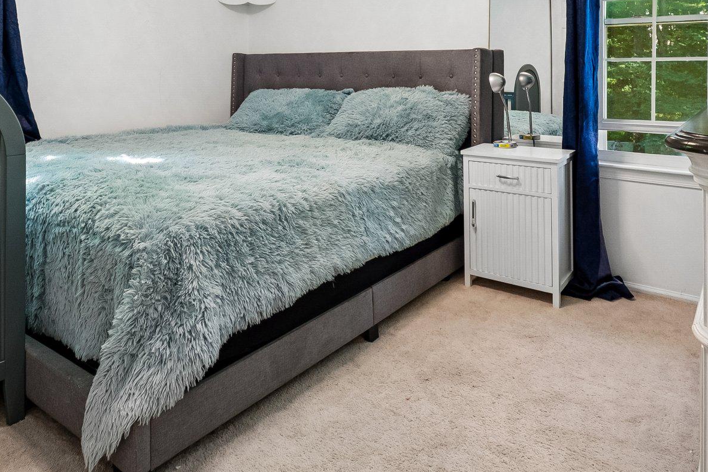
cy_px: 87
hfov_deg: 69.4
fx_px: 511
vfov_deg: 46.6
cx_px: 353
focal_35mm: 26
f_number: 5.6
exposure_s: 1/30
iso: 400
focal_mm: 10
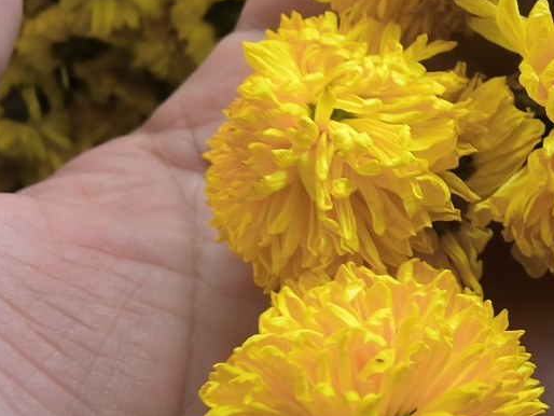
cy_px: 130
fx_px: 672
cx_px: 410
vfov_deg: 34.0
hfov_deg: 43.5
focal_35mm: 42
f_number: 2.2
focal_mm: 5.52
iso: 187
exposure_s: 1/50
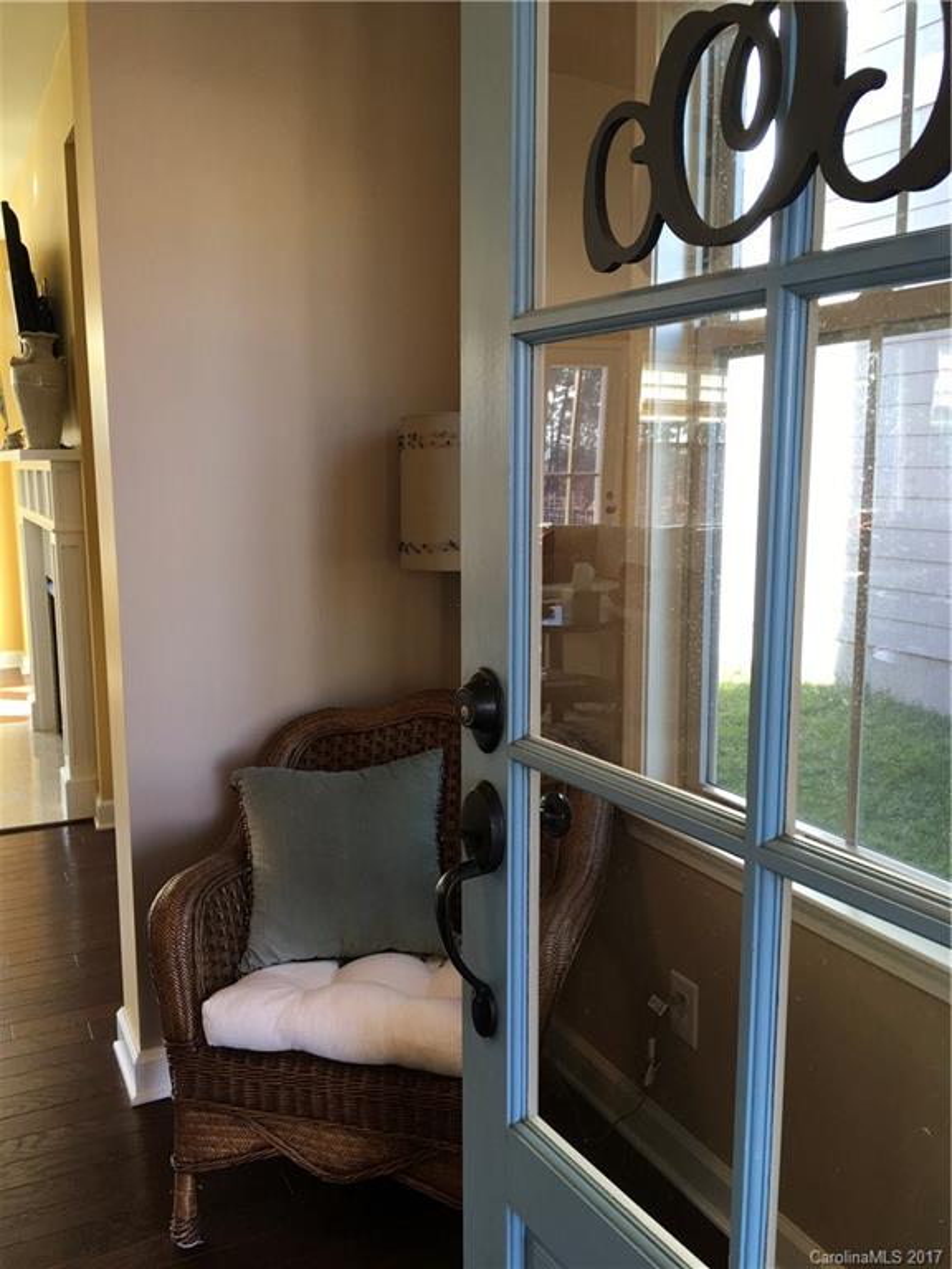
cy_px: 634
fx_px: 1063
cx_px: 476
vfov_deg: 61.7
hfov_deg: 48.2
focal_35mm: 29
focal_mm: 4.15
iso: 32
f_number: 2.2
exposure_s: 1/40
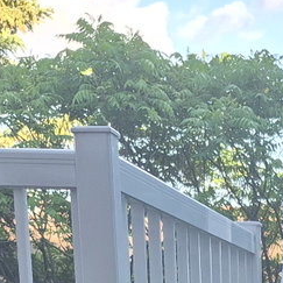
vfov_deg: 11.0
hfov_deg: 12.3
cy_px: 685
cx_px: 443
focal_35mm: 134
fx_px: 1239
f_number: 1.8
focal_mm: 5.4
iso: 40
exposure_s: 1/180
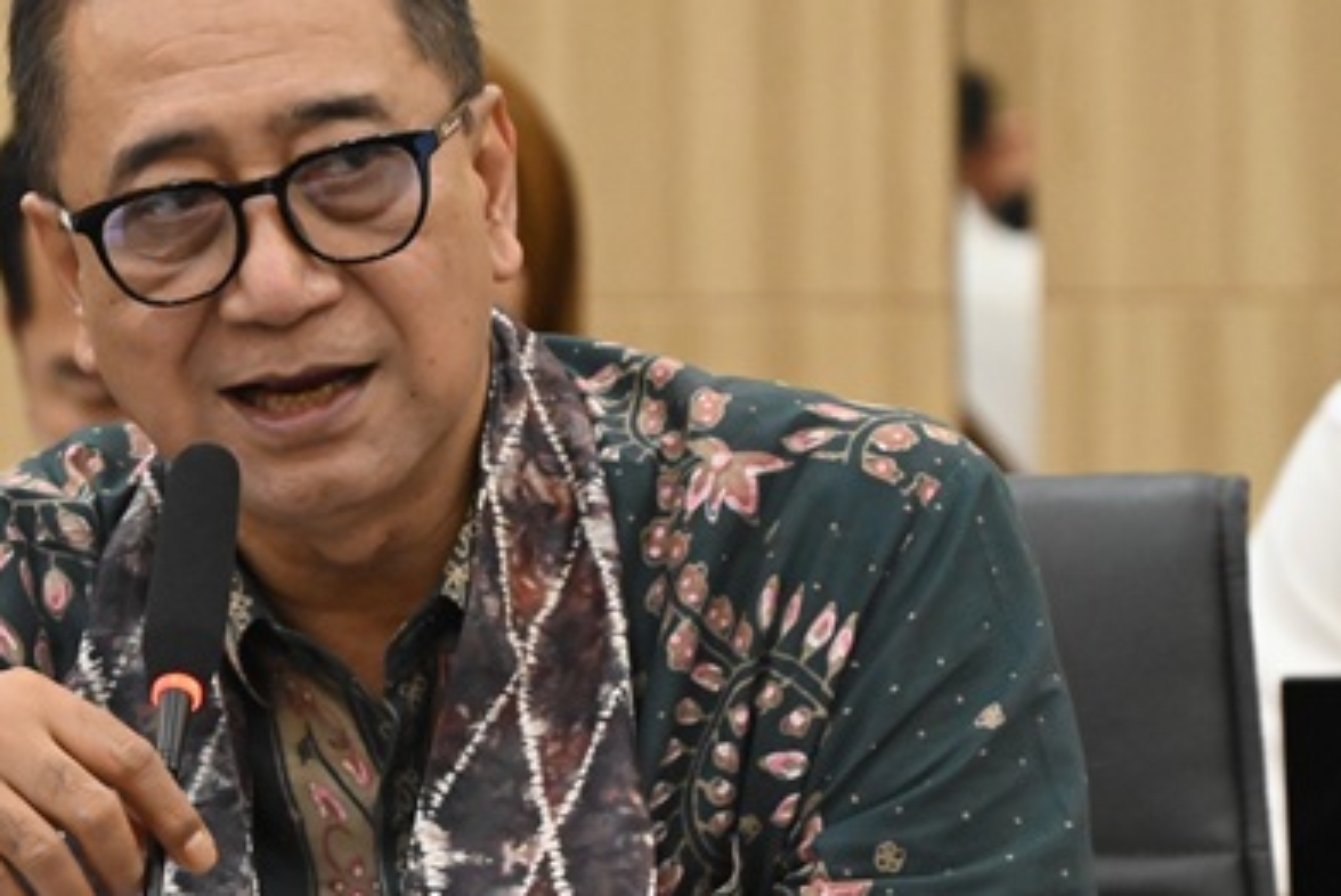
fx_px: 15209
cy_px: 609
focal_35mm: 408
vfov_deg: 3.4
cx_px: 219
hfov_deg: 5.0
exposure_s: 1/125
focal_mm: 200
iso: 8000
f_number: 7.1
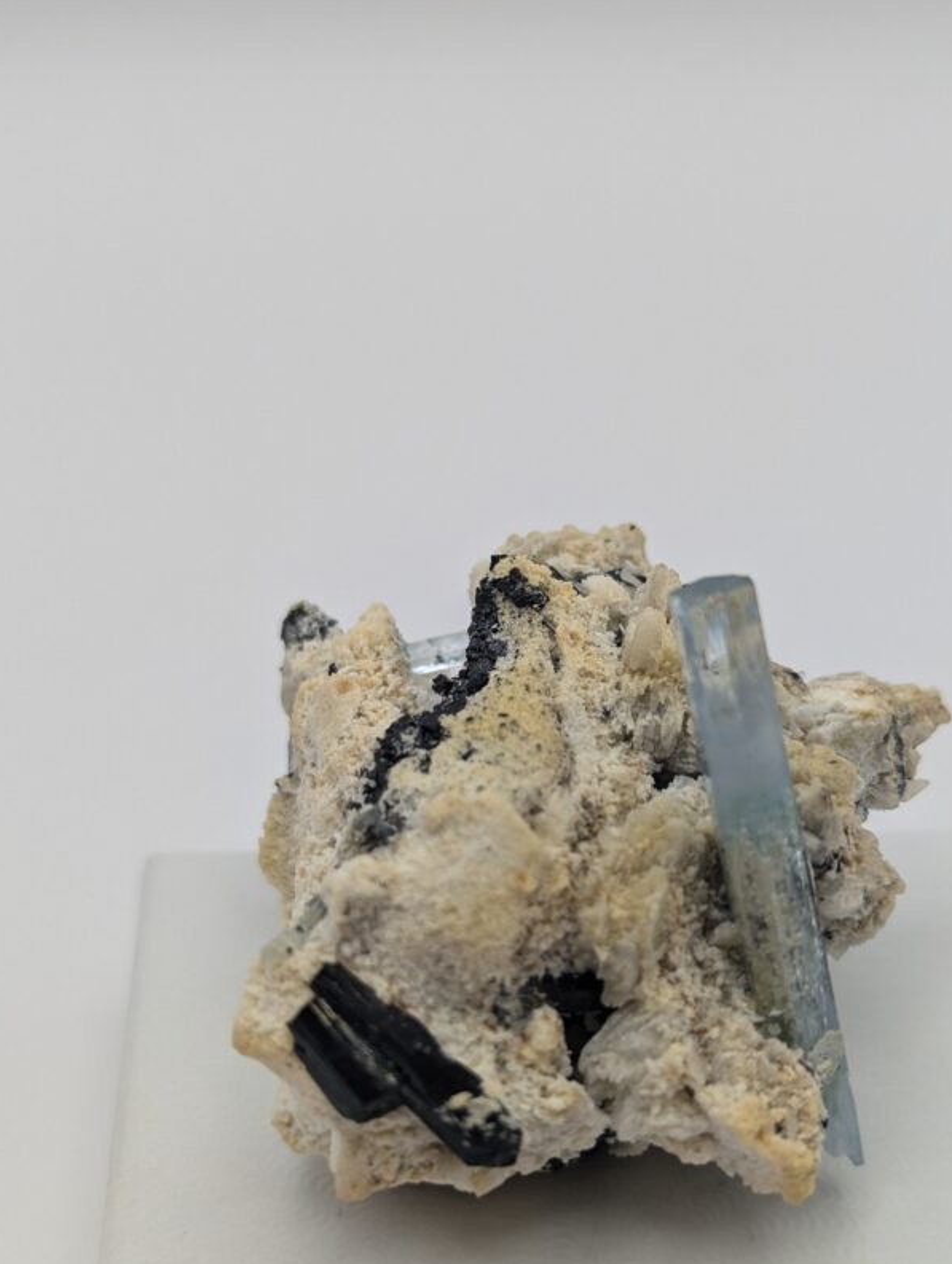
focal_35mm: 62
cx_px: 556
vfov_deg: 31.0
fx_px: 2268
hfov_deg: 23.7
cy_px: 775
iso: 47
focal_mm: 6.81
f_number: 1.85
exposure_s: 1/179
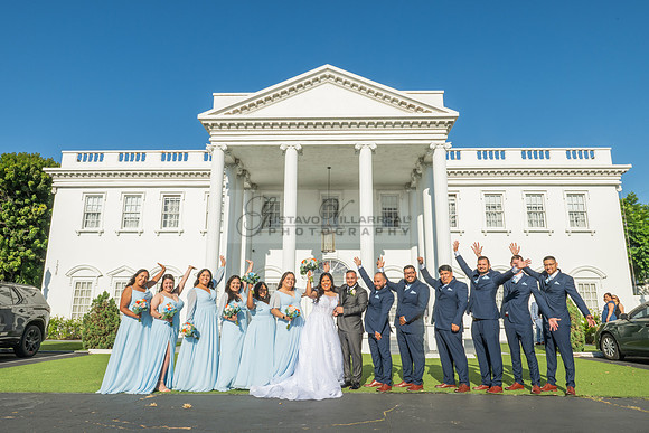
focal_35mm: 25
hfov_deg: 71.5
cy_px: 216
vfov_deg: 51.3
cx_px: 317
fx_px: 450
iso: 200
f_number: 16
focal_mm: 24
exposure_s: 1/200
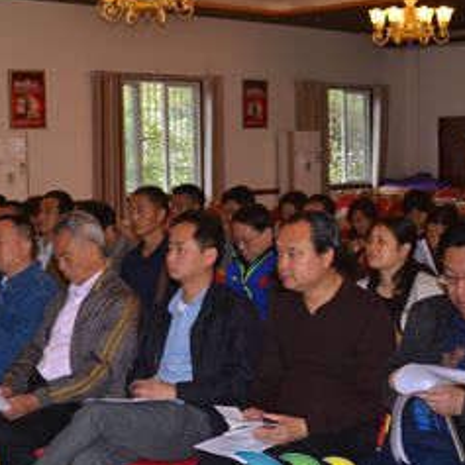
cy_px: 268
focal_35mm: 75
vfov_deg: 23.0
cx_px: 94
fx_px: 1140
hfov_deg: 22.7
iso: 100
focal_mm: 28
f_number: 3.5
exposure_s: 1/60
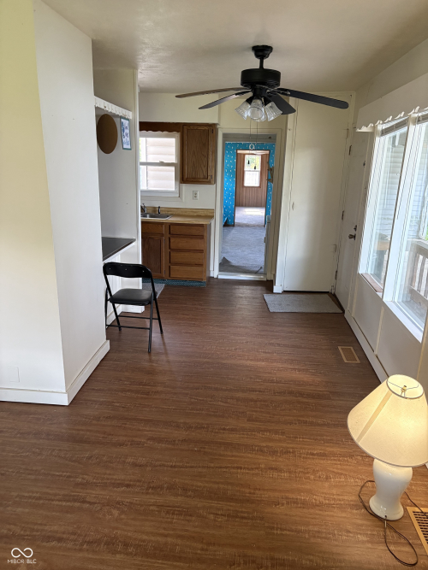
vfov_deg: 67.3
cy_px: 285
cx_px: 214
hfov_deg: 53.0
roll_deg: -2.8
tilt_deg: -15.9
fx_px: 429
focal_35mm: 26
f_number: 1.6
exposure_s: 1/60
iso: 320
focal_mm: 5.96
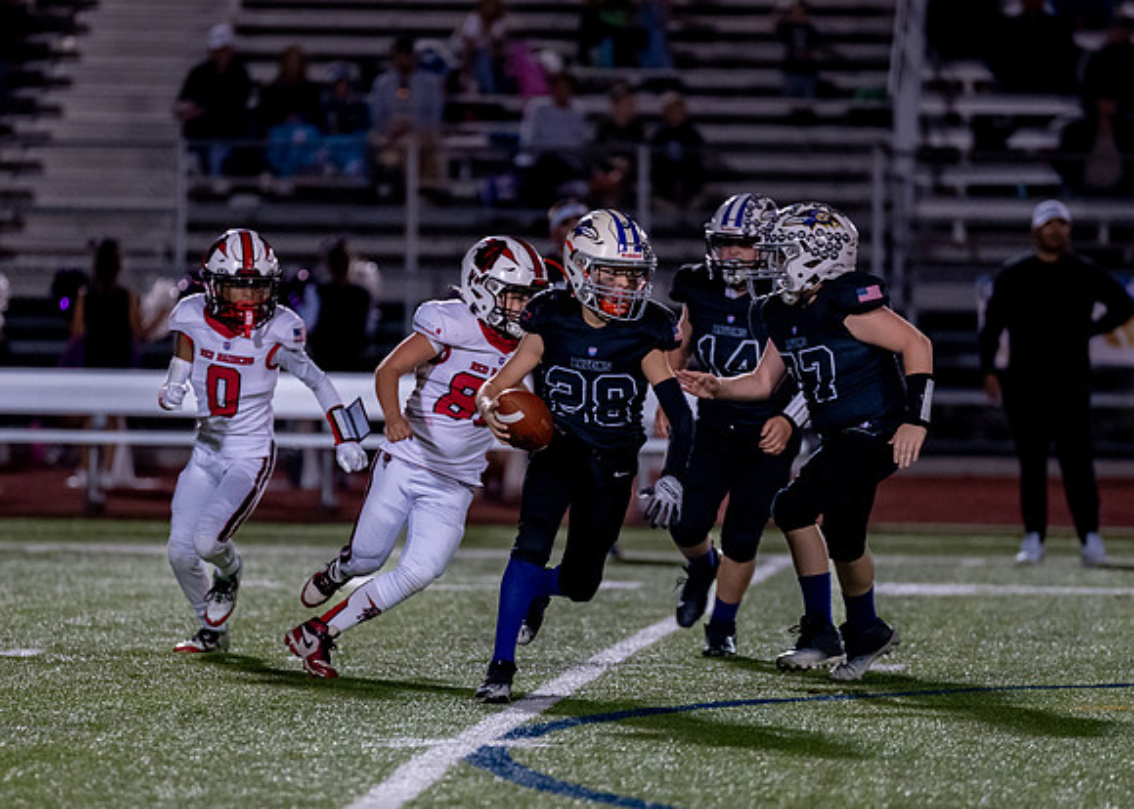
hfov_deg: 6.4
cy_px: 472
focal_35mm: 314
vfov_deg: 4.6
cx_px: 535
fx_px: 10119
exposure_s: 1/1000
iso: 2500
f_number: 2.8
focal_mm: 200
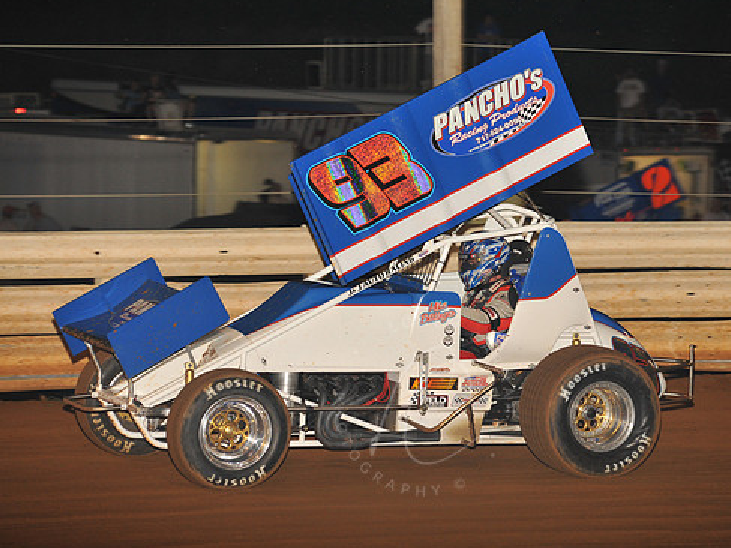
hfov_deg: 8.6
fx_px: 4835
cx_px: 423
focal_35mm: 229
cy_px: 267
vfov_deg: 6.5
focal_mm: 200
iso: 1250
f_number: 6.3
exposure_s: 1/320
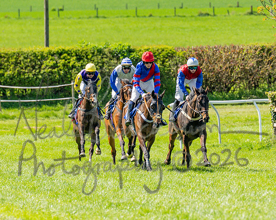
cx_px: 150
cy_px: 108
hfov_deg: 4.0
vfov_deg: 3.2
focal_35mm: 488
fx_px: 3982
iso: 400
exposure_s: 1/2500
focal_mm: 200
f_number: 4
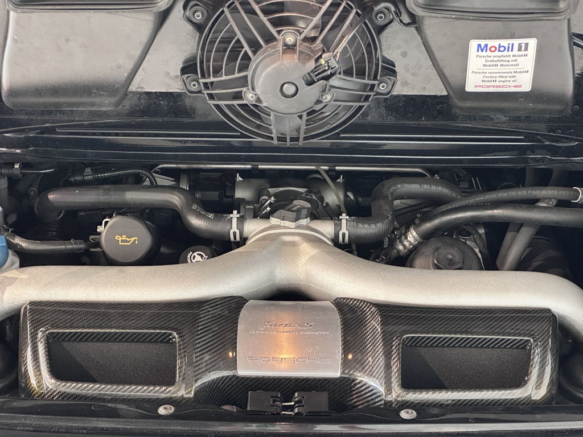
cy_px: 218
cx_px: 292
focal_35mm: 77
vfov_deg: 19.1
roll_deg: -0.7
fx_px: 1297
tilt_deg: -28.1
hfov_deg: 25.3
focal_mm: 9
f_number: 2.8
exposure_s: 1/60
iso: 640
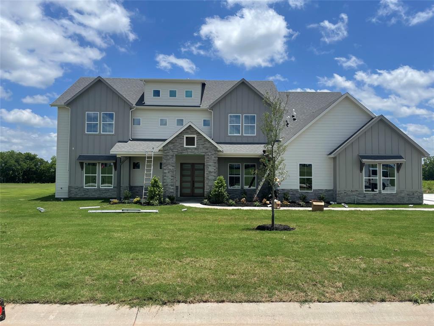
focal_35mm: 26
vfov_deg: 53.1
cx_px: 217
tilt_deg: +2.8
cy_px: 163
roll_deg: +0.7
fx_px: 326
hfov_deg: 67.3
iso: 32
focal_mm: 4.2
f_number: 1.6
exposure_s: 1/4464
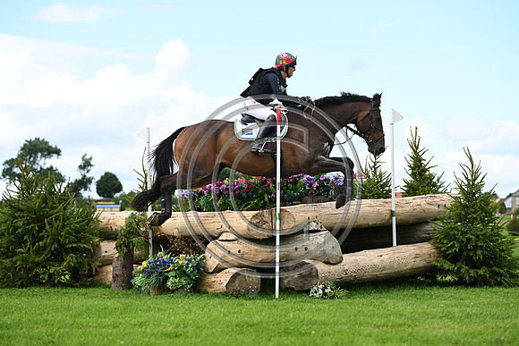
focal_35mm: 116
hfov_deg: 17.6
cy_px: 173
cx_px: 260
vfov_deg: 11.8
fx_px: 1673
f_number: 4.5
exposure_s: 1/1250
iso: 360
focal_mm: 116
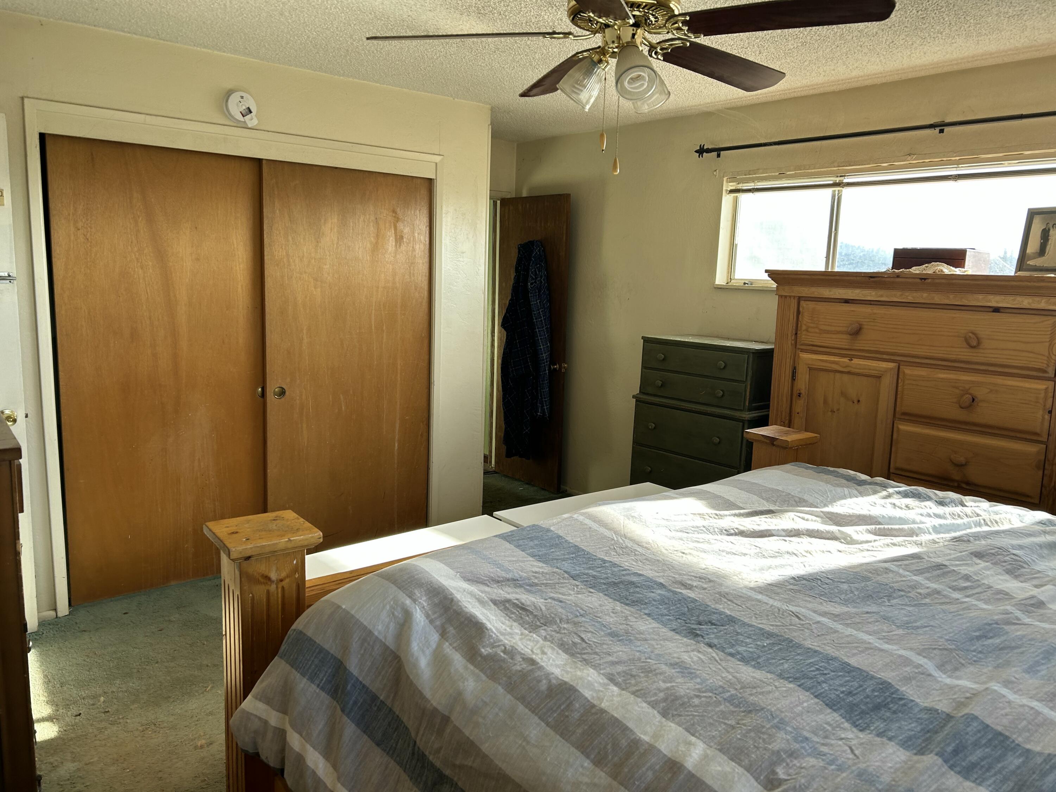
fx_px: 793
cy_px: 396
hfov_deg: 67.3
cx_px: 528
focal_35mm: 26
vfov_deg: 53.1
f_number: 1.5
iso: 40
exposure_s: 1/168
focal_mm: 5.7
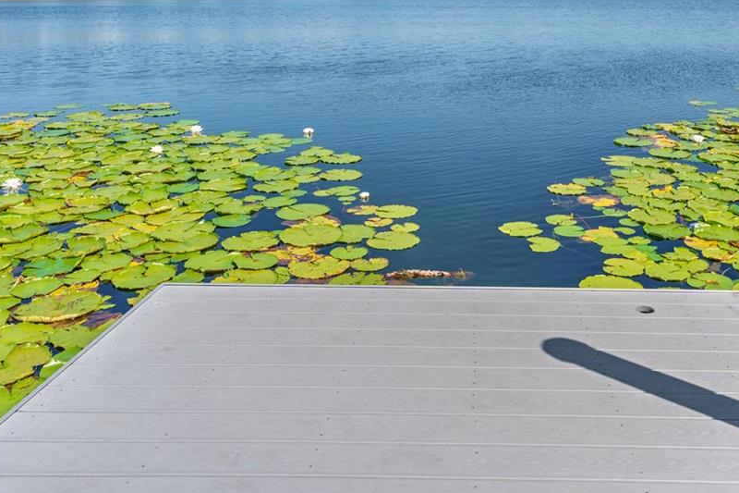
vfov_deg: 35.3
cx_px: 480
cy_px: 4
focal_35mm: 34
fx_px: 698
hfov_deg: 54.9
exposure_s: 1/640
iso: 200
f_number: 8
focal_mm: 17
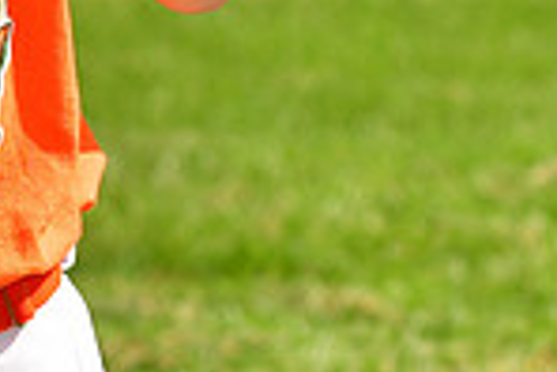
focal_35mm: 577
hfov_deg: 3.6
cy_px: -216
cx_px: 11
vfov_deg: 2.4
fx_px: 8936
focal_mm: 98
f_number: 5
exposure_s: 1/1000
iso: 200
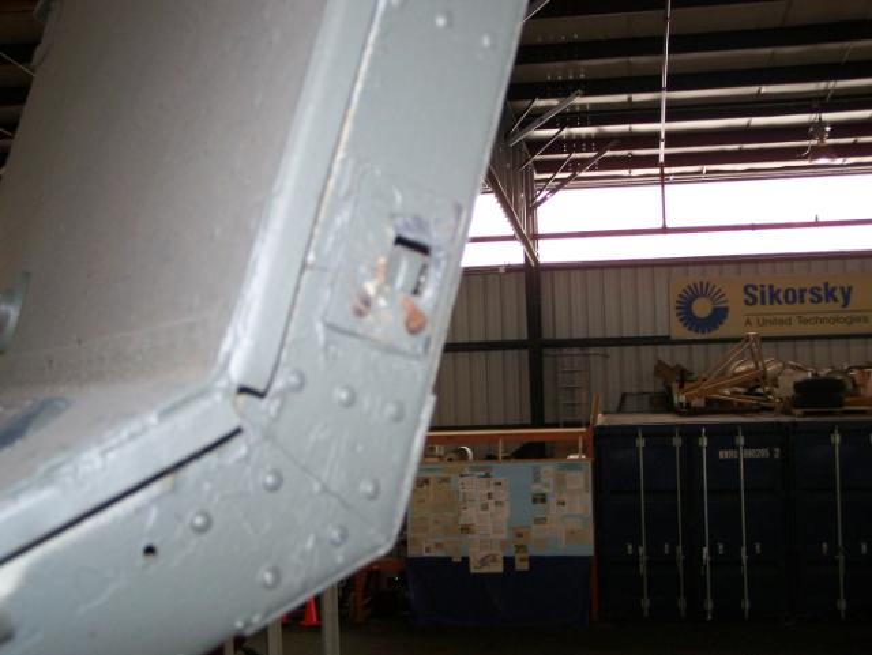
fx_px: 1286
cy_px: 328
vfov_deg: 28.6
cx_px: 436
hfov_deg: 37.5
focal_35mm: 51
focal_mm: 8.5
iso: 160
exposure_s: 1/60
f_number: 3
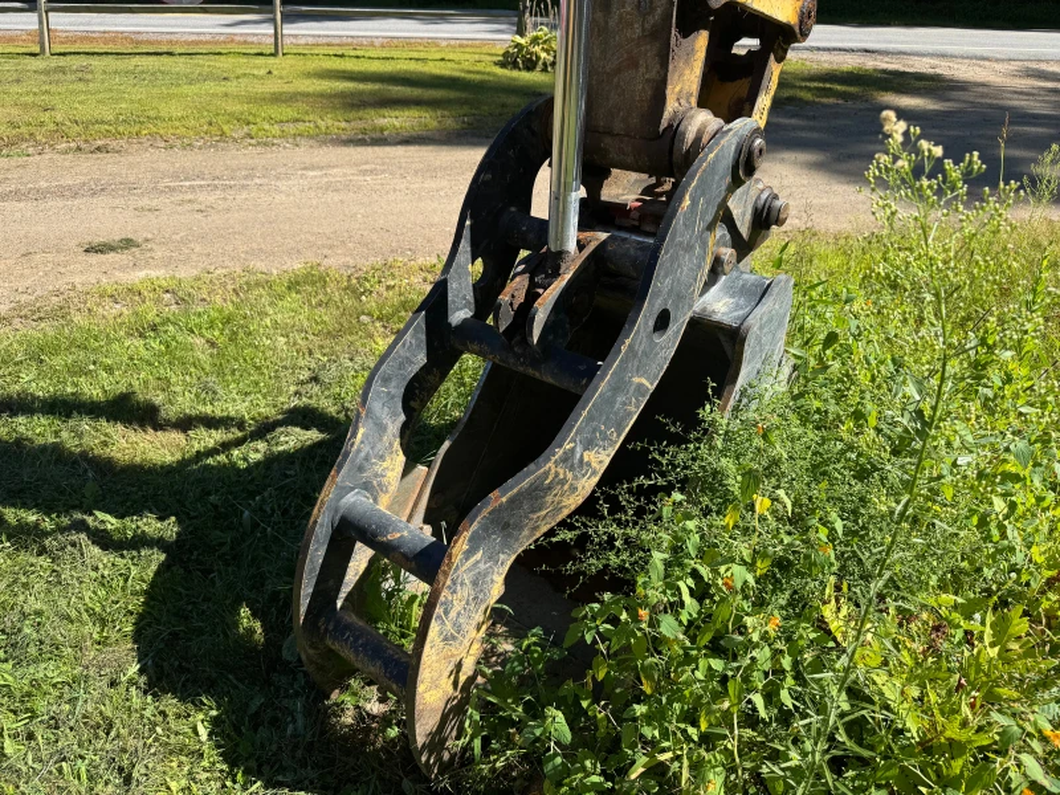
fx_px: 735
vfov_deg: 56.8
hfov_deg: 71.6
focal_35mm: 24
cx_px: 530
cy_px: 398
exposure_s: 1/1767
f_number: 1.78
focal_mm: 6.76
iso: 80
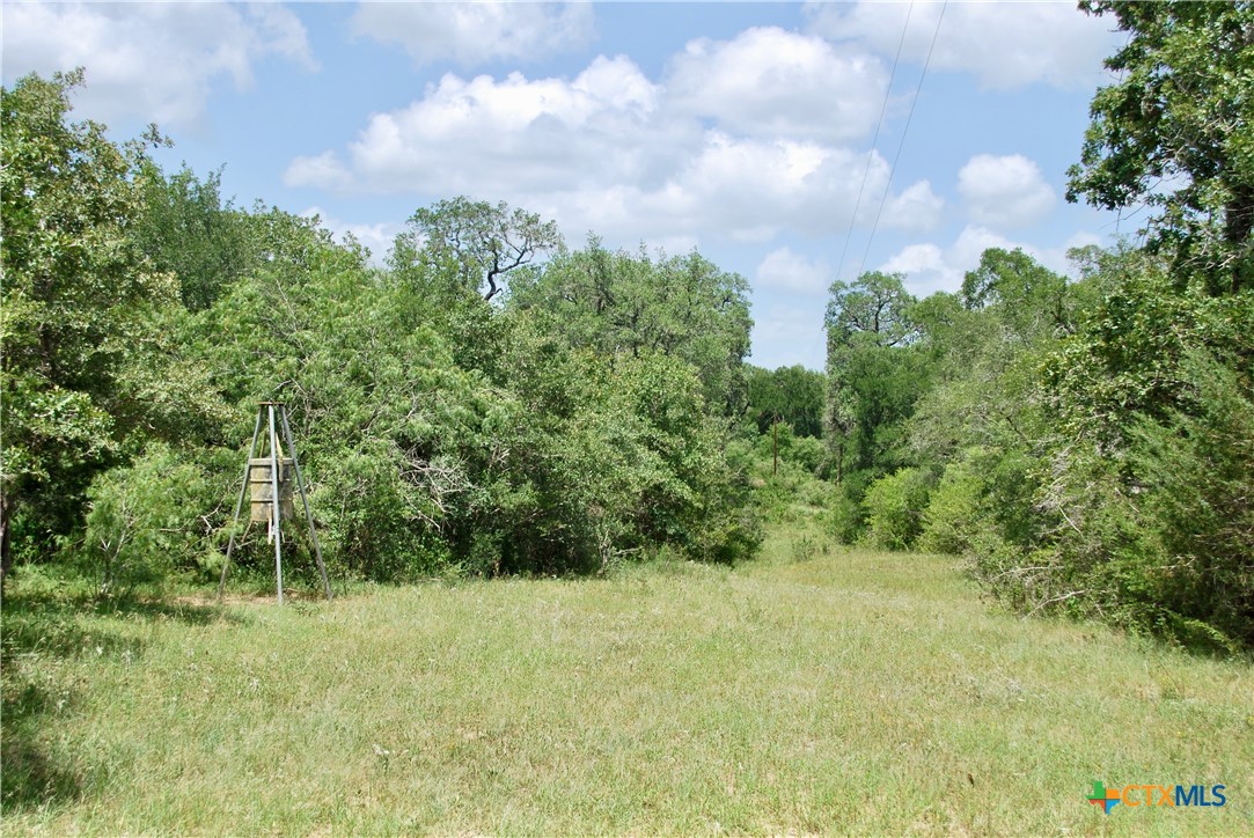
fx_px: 1673
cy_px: 419
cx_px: 627
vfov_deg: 28.1
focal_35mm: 48
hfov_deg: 41.1
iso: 100
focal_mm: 32
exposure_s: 1/200
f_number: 7.1
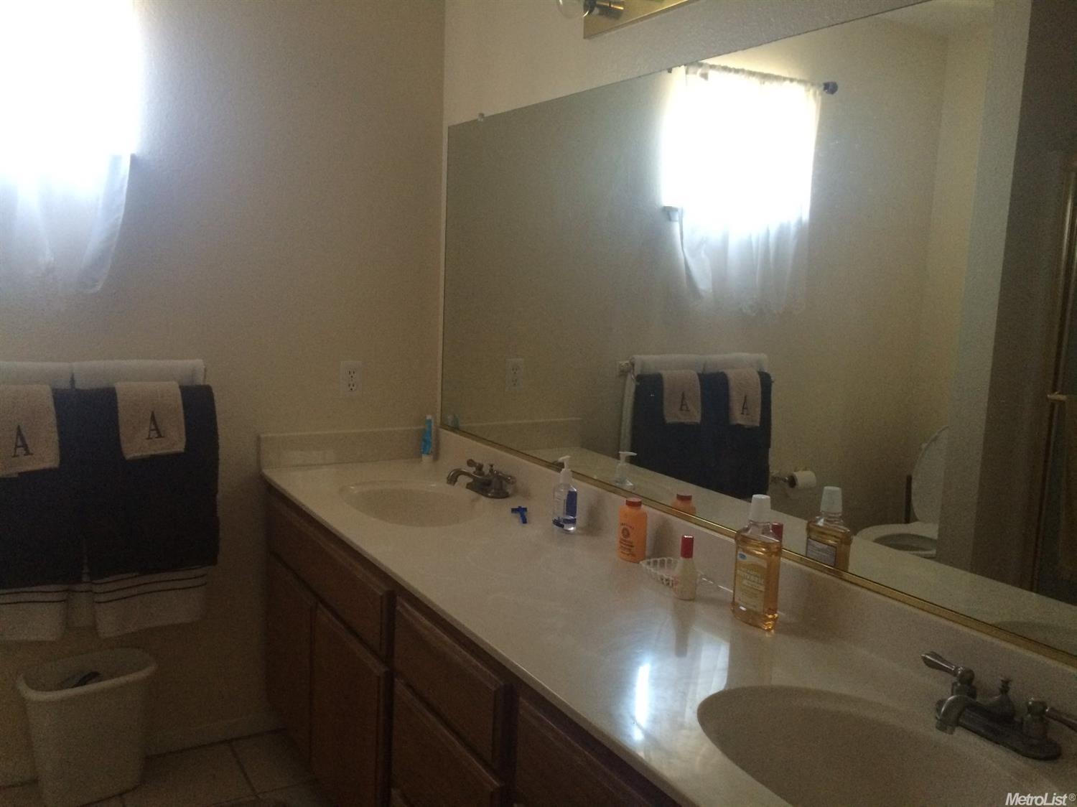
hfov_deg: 61.7
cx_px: 538
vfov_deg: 48.2
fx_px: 902
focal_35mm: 29
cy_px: 404
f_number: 2.2
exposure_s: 1/30
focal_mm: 4.15
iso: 250
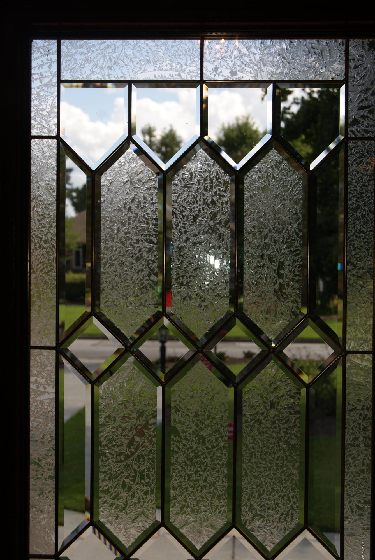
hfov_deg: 20.2
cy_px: 280
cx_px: 188
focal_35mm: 68
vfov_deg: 29.8
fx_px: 1052
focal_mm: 45
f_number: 8
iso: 100
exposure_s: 1/160
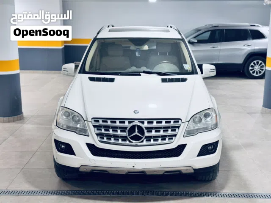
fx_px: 376
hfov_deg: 39.7
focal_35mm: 48
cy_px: 102
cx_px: 136
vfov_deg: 30.3
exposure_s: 1/100
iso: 80
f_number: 1.78
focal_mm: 6.76
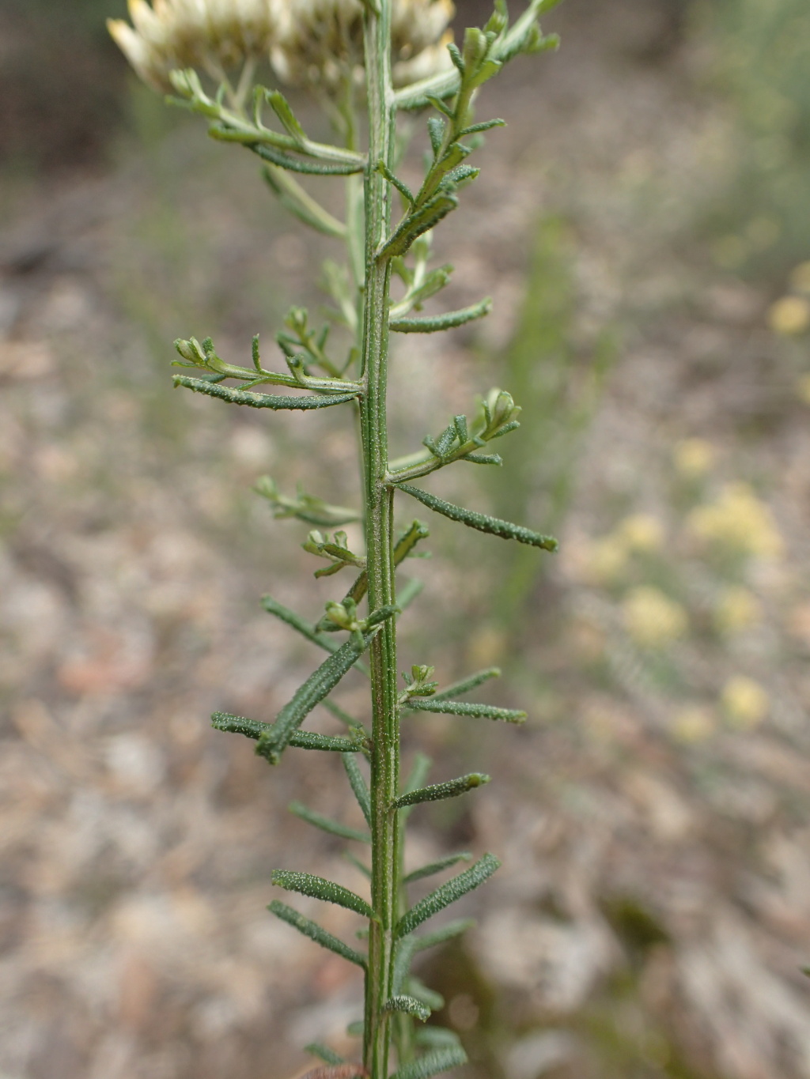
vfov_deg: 60.0
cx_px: 405
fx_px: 936
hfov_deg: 46.8
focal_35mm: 30
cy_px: 540
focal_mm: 5.5
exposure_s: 1/200
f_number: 3.2
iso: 100
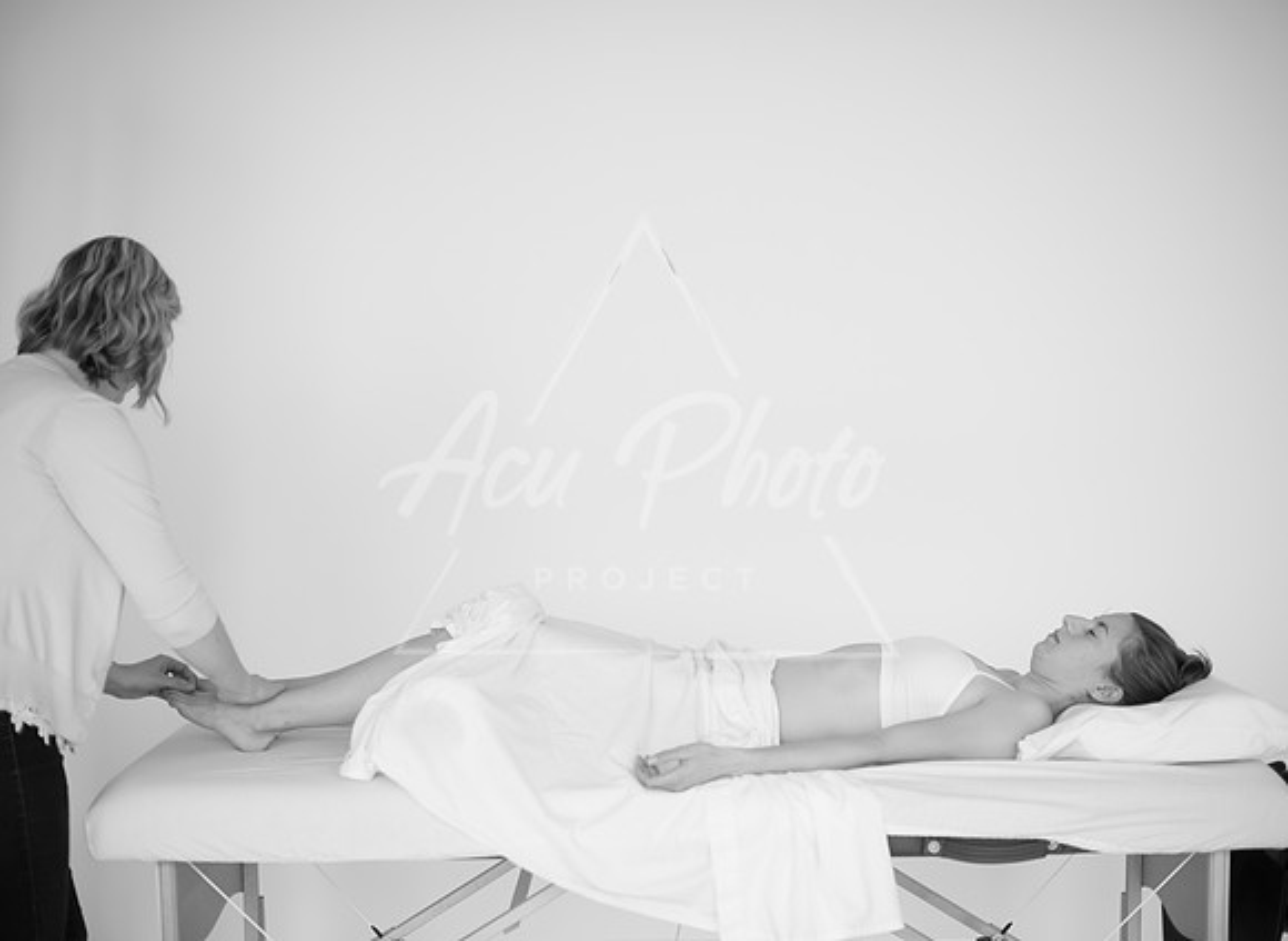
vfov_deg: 27.0
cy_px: 470
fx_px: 1960
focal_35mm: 53
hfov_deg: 36.4
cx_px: 650
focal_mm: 50
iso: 200
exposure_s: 1/800
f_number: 2
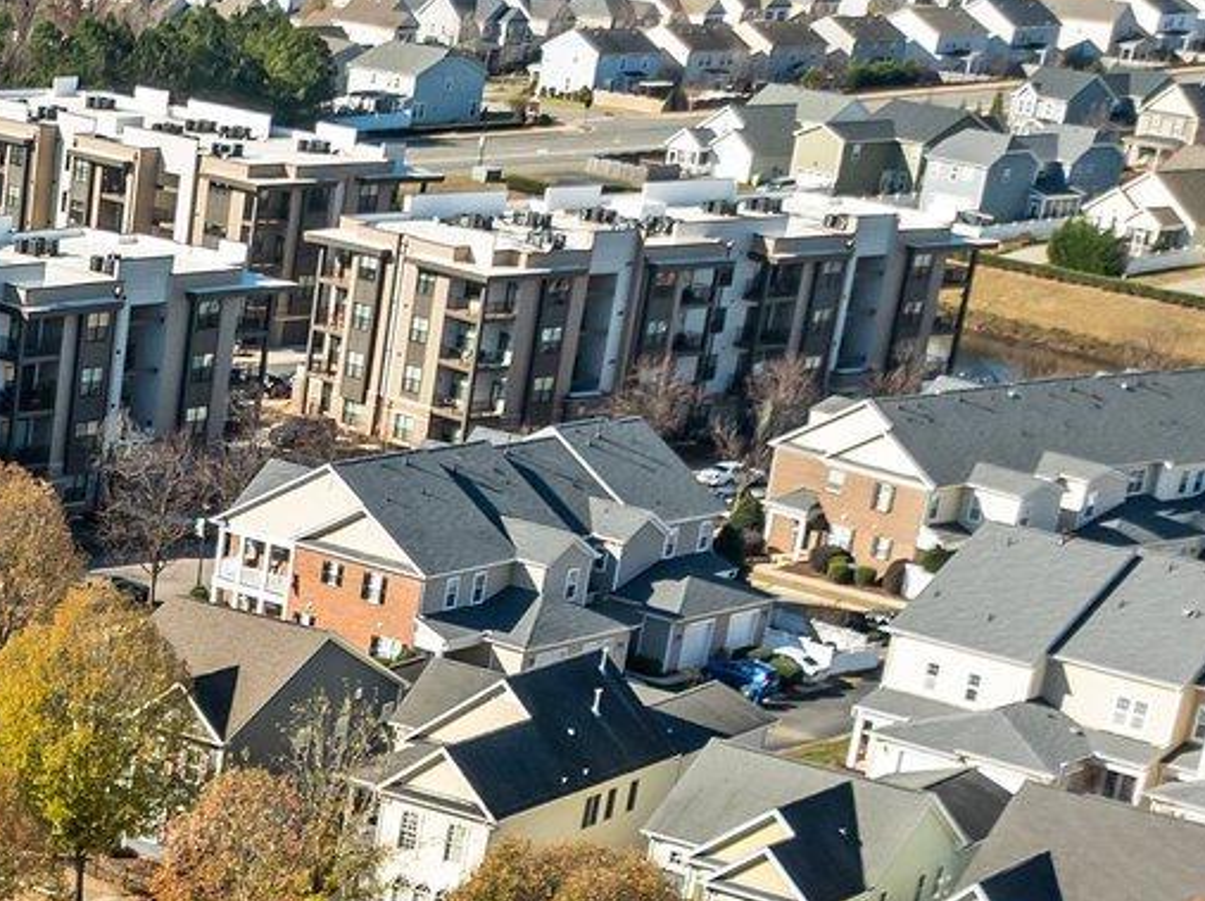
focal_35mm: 97
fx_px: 3373
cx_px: -644
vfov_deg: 13.9
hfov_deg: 17.9
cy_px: 1508
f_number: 2.8
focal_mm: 12.29
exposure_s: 1/1250
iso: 150
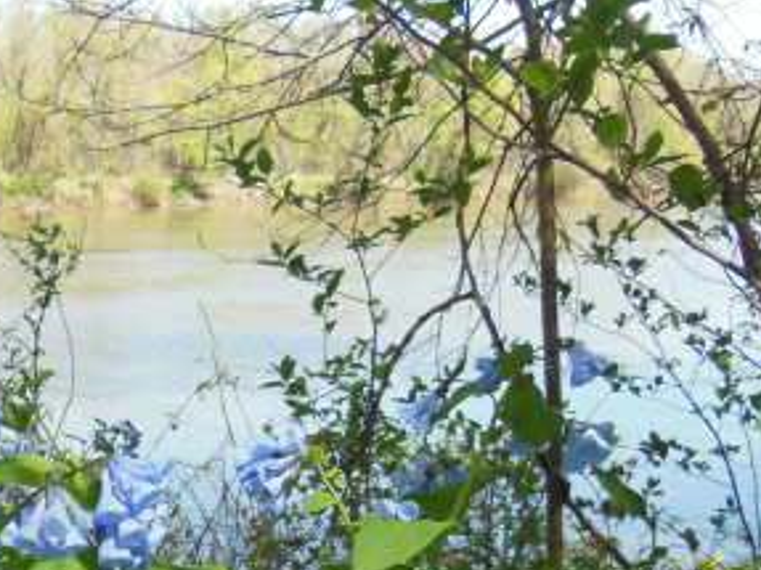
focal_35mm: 61
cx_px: -45
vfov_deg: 22.5
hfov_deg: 29.1
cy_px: 648
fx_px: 1340
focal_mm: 4.5
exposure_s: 1/320
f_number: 3.5
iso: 125
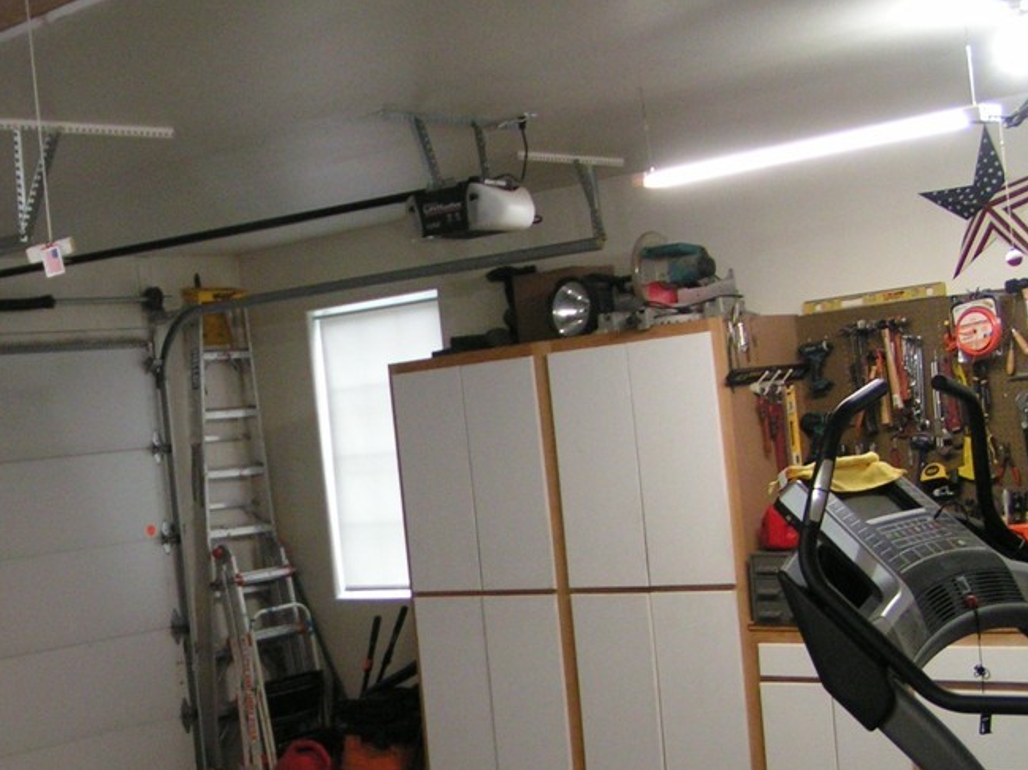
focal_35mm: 60
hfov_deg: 31.5
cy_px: 467
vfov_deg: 24.3
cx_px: 241
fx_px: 1781
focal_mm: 5.8
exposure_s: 1/30
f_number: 2.8
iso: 200
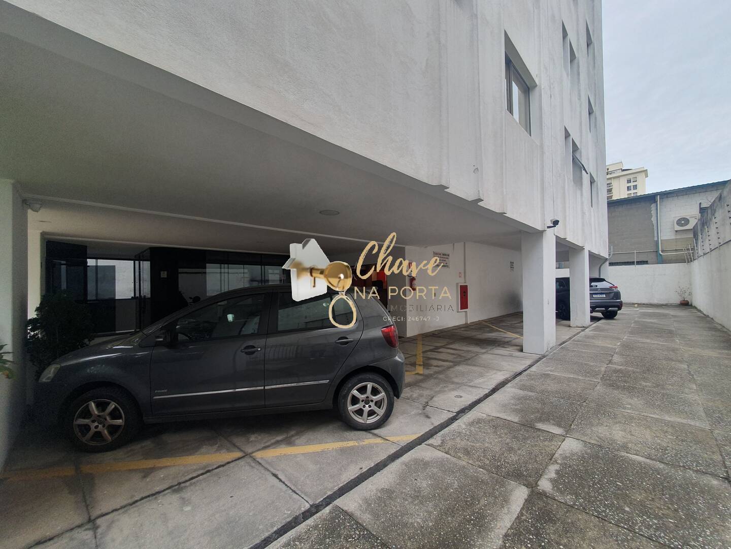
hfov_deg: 106.2
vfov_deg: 89.9
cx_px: 366
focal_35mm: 13
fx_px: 275
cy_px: 274
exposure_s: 1/204
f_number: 2.2
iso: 50
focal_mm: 1.8
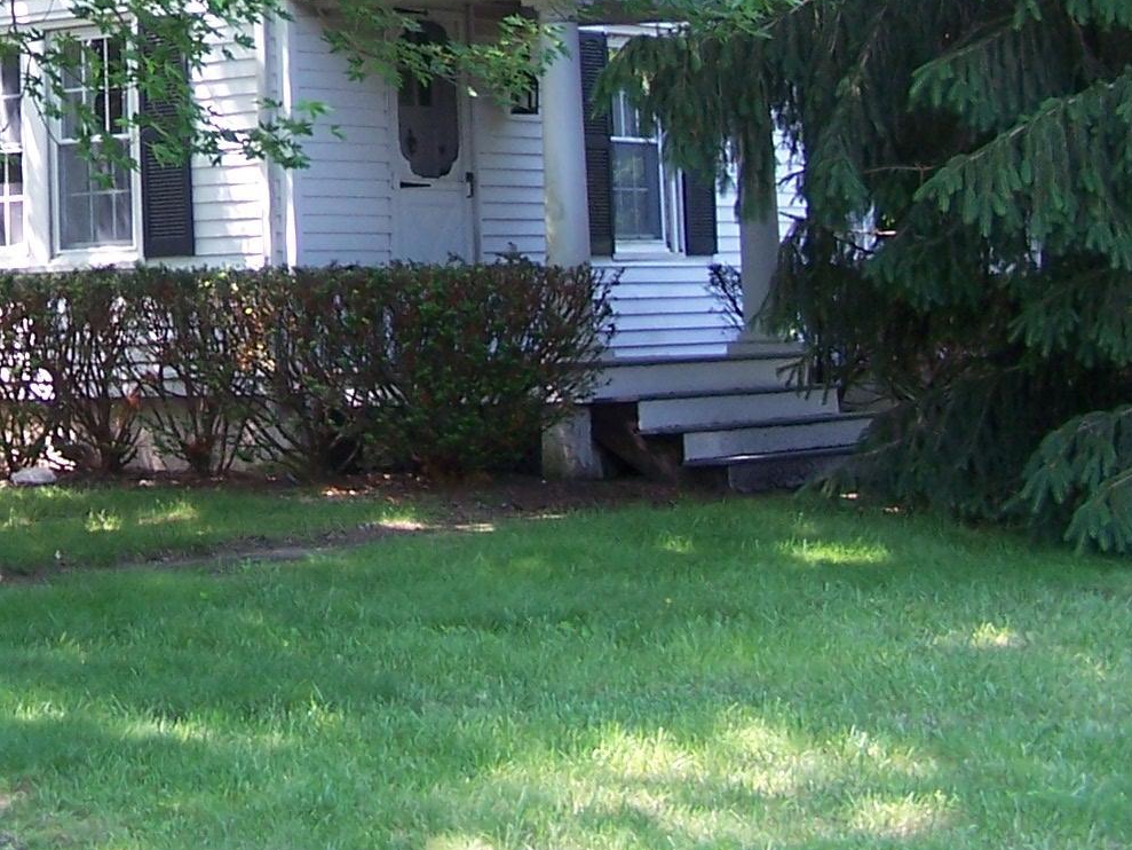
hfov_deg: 19.4
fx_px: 3238
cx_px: 63
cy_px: -135
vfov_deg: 14.5
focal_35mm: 99
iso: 80
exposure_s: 1/90
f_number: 2.8
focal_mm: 6.3
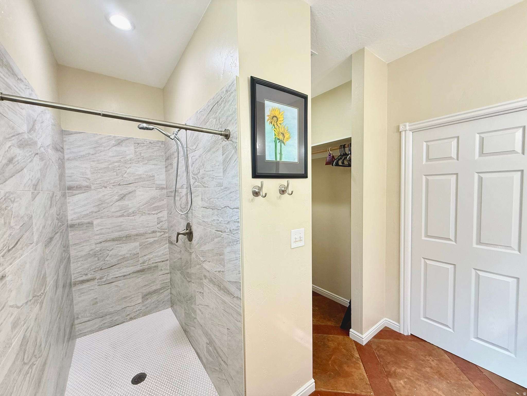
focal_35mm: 14
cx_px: 264
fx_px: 213
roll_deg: +0.6
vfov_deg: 85.7
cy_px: 198
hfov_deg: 102.1
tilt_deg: -2.2
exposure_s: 1/60
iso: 250
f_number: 2.2
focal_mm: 2.22
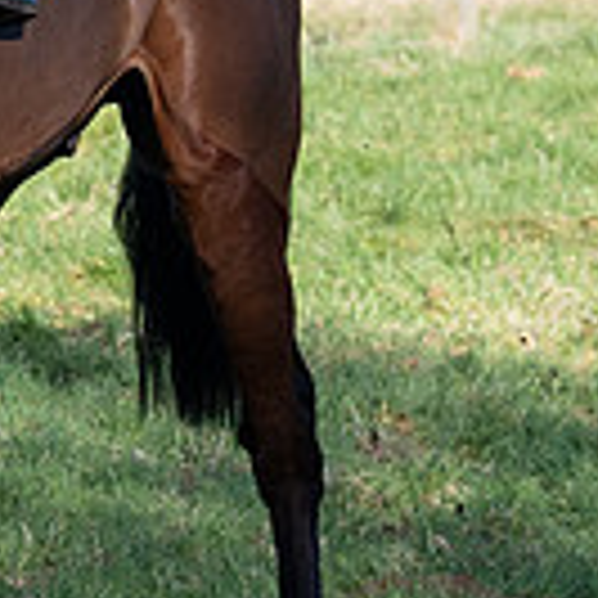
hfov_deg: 1.5
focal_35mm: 1138
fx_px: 22242
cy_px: 303
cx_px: -259
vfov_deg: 1.5
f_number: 5
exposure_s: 1/1000
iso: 200
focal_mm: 135
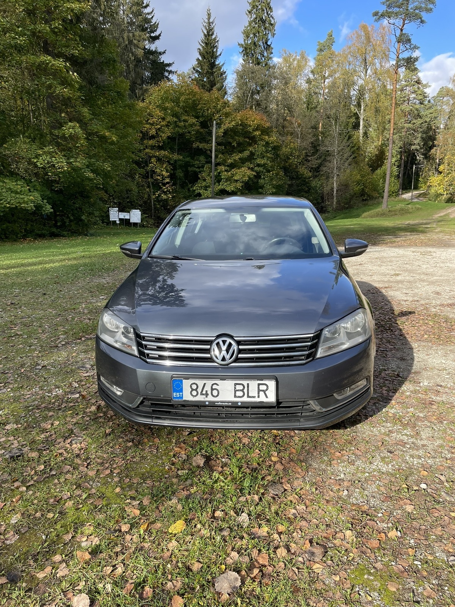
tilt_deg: -12.1
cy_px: 304
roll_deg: +0.1
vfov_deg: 67.3
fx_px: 456
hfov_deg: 53.1
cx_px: 228
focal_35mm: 26
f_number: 1.6
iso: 32
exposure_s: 1/963
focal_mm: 4.2
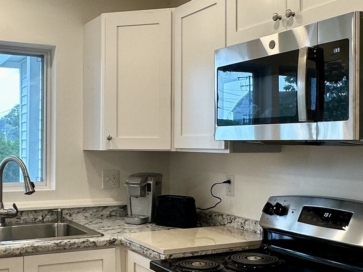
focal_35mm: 48
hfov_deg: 39.5
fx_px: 503
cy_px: 144
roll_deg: -2.2
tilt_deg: +0.6
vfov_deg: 30.3
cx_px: 144
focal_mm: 2.22
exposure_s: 1/120
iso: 80
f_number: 2.2
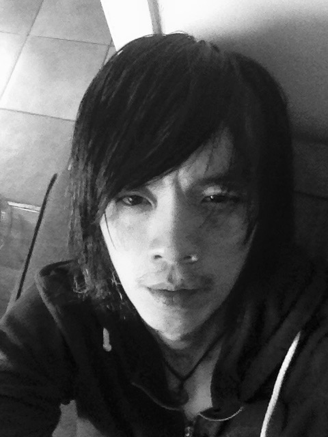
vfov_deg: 52.6
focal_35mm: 35
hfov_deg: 40.7
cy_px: 218
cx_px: 164
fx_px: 442
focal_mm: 1.85
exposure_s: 1/30
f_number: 2.4
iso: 1000
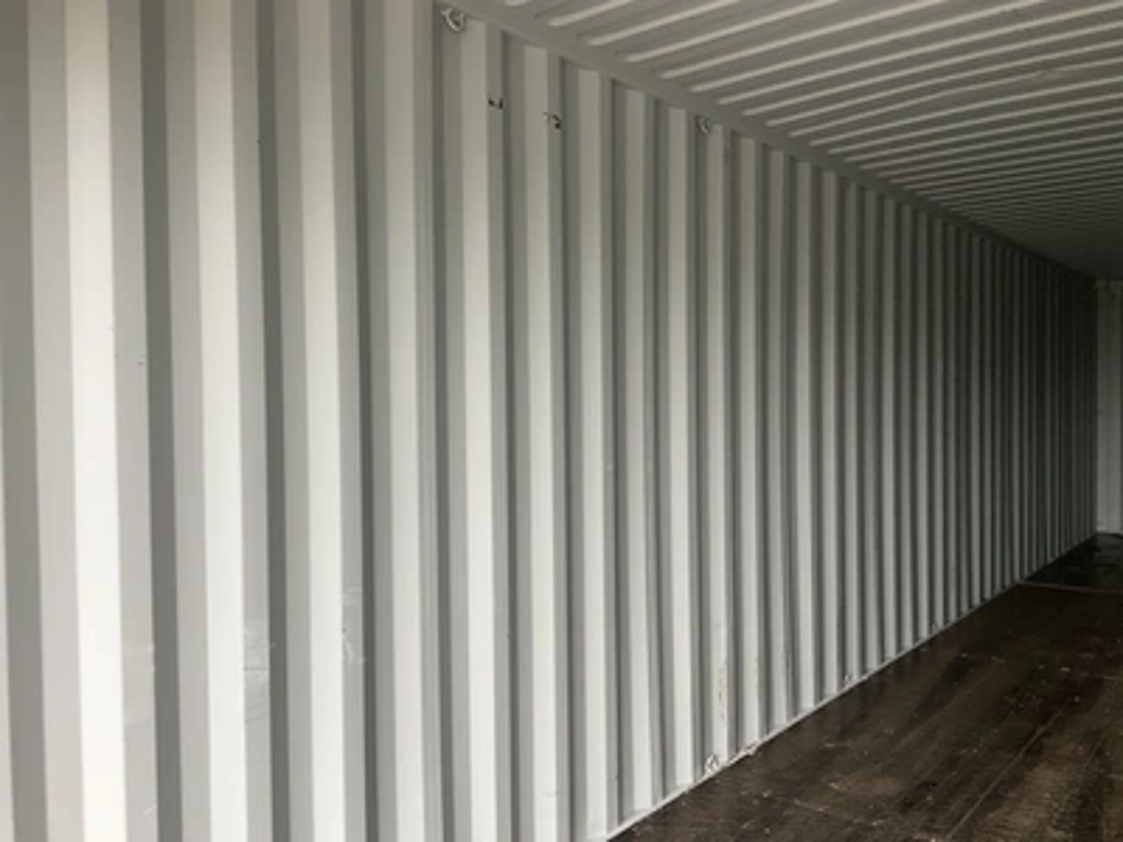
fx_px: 941
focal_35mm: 29
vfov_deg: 48.2
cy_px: 421
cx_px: 562
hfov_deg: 61.7
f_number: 1.8
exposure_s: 1/77
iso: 64
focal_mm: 3
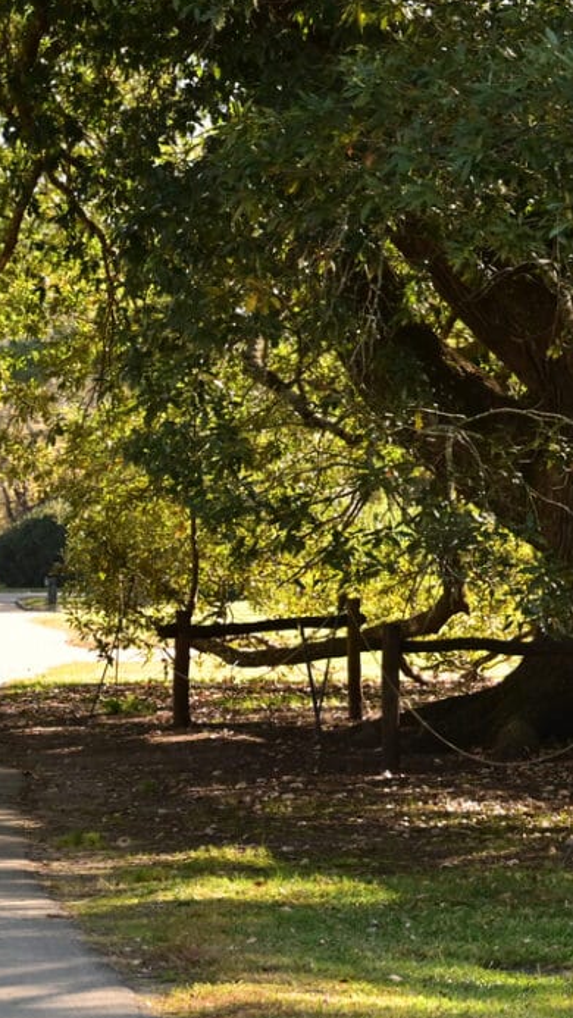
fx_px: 5265
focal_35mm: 195
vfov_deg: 11.0
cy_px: 186
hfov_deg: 5.9
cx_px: 1491
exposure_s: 1/400
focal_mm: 63
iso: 900
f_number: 8
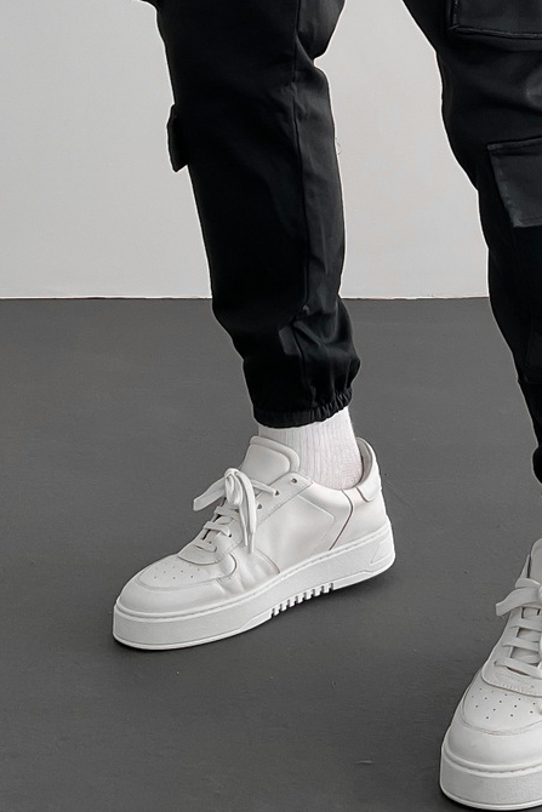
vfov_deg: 26.7
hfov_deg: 18.7
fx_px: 1625
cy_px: 24
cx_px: 443
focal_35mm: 72
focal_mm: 3
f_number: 1.8
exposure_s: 1/120
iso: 32
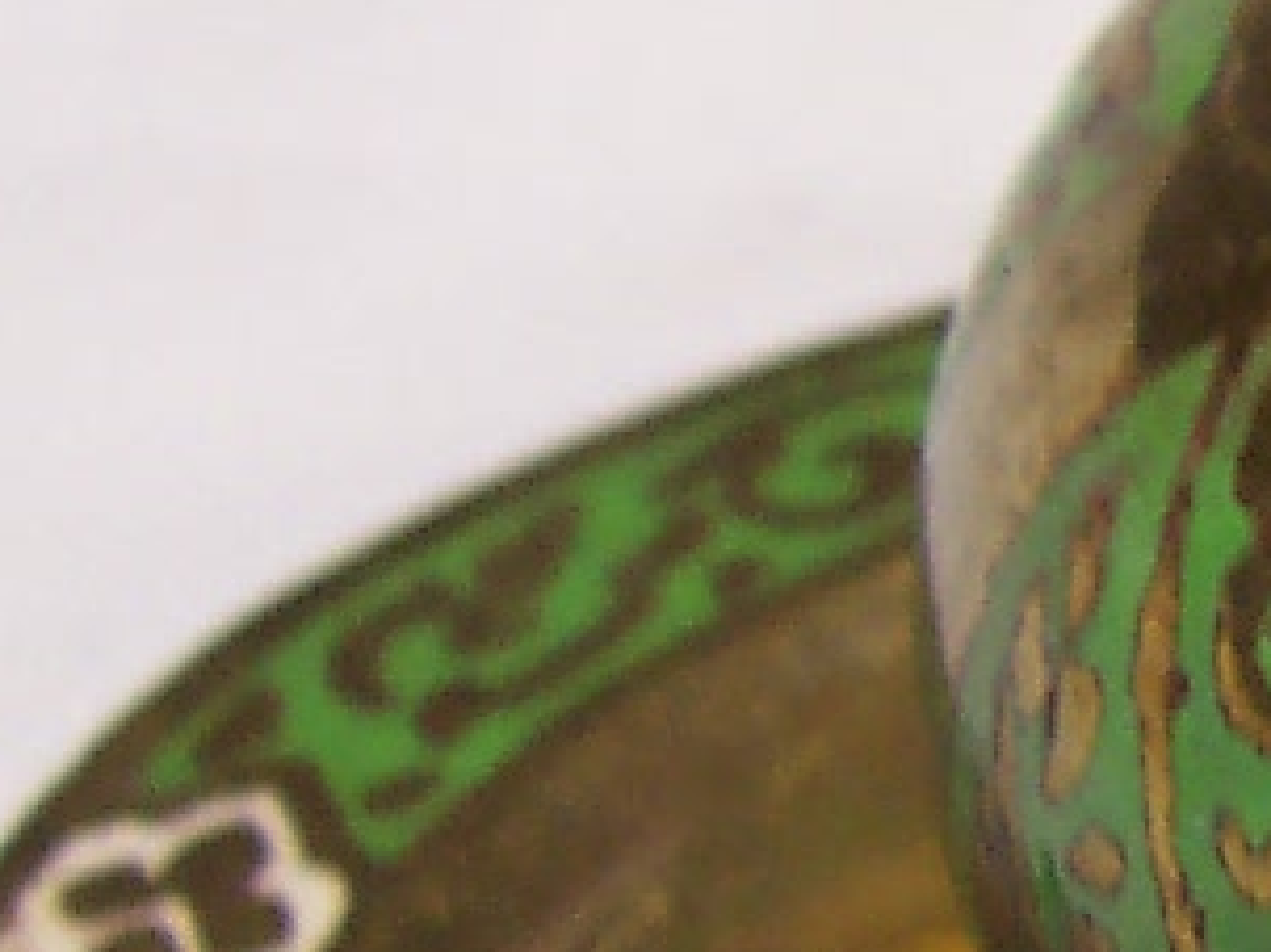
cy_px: 566
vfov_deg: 7.3
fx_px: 7414
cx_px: 2865
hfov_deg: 9.0
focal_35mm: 202
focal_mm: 5.6
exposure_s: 1/45
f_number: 2.8
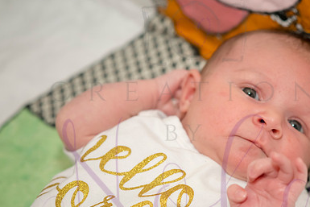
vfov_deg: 10.7
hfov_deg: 16.0
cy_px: 131
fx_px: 1103
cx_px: 198
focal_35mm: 128
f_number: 4
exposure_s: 1/160
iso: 800
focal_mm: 85
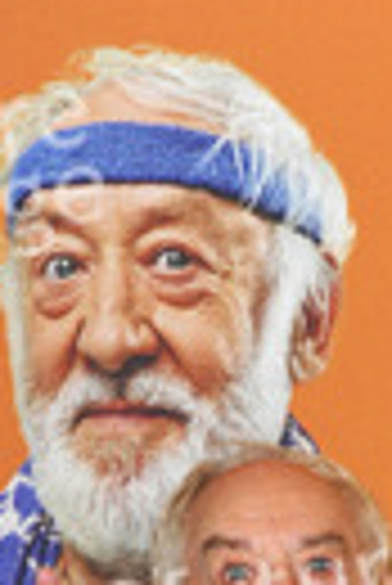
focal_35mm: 216
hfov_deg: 6.4
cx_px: 367
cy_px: 873
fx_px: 3518
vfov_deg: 9.3
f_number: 5.6
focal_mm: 70
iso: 800
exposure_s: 1/250
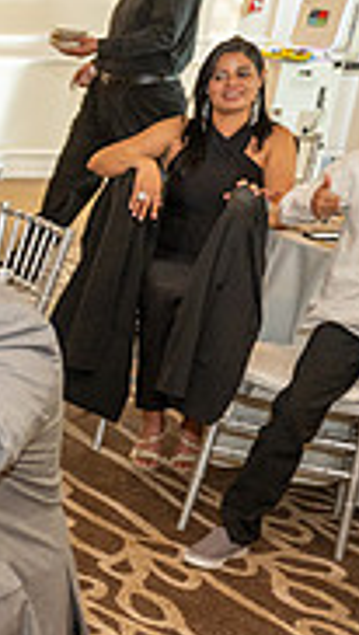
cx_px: -505
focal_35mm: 80
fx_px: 1348
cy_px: 420
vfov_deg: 26.3
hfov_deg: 12.1
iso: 800
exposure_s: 1/125
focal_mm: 24
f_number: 3.5
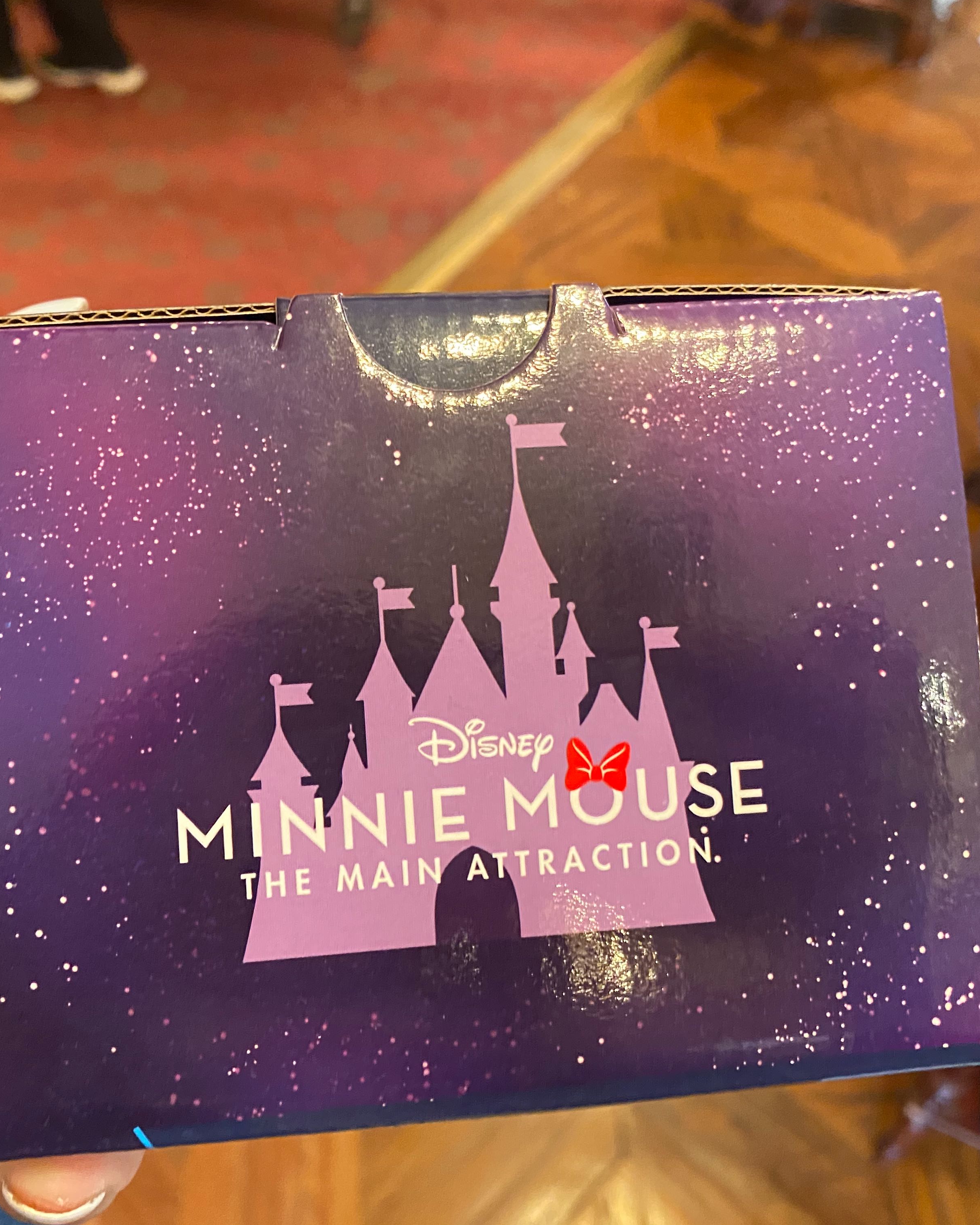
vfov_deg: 52.8
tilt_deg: -49.3
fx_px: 1233
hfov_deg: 43.3
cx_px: 428
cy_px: 611
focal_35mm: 34
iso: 500
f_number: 1.8
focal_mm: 4.25
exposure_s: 1/40
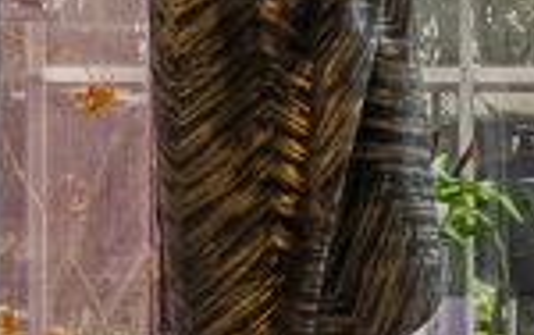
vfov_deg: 8.9
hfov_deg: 13.2
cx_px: 883
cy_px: 127
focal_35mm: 147
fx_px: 2141
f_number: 8
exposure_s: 1/10
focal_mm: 18
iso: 200
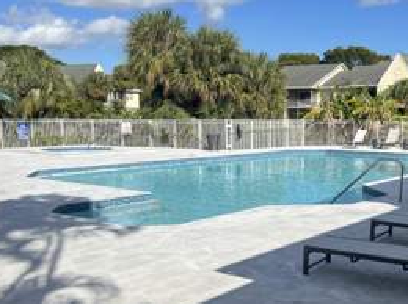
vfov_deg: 29.9
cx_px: 268
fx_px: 565
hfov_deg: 39.3
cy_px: 204
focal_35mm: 48
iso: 50
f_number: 1.5
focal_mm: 5.7
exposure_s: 1/6211
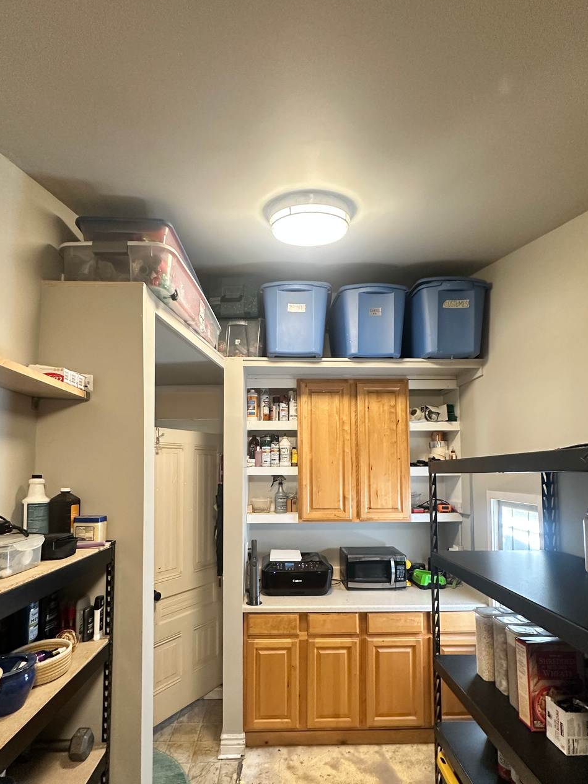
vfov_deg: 90.2
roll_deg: +0.3
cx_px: 286
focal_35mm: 17
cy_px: 457
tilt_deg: +2.9
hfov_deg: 74.7
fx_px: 385
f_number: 2.2
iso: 400
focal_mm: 2.22
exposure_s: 1/60
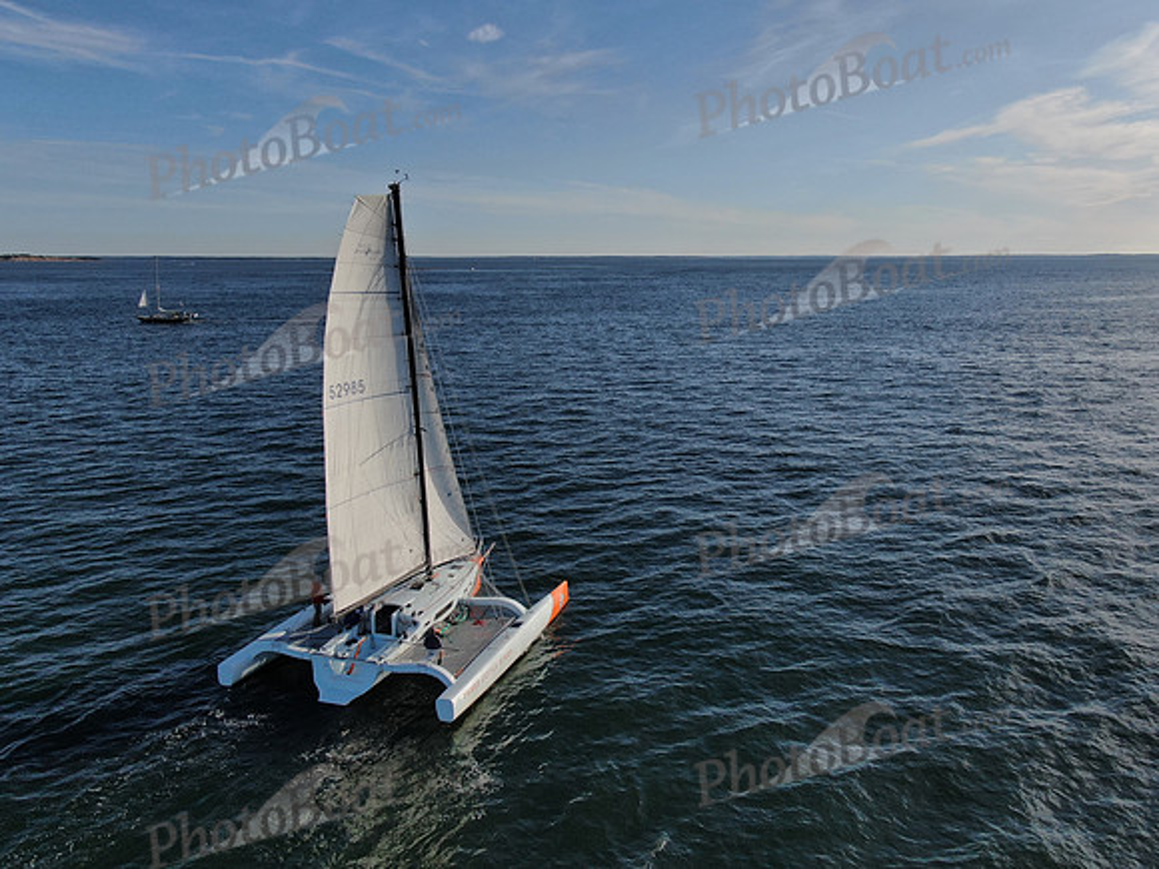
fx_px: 971
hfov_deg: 61.7
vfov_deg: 48.2
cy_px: 434
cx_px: 580
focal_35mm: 29
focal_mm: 5
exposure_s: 1/3200
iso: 100
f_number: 3
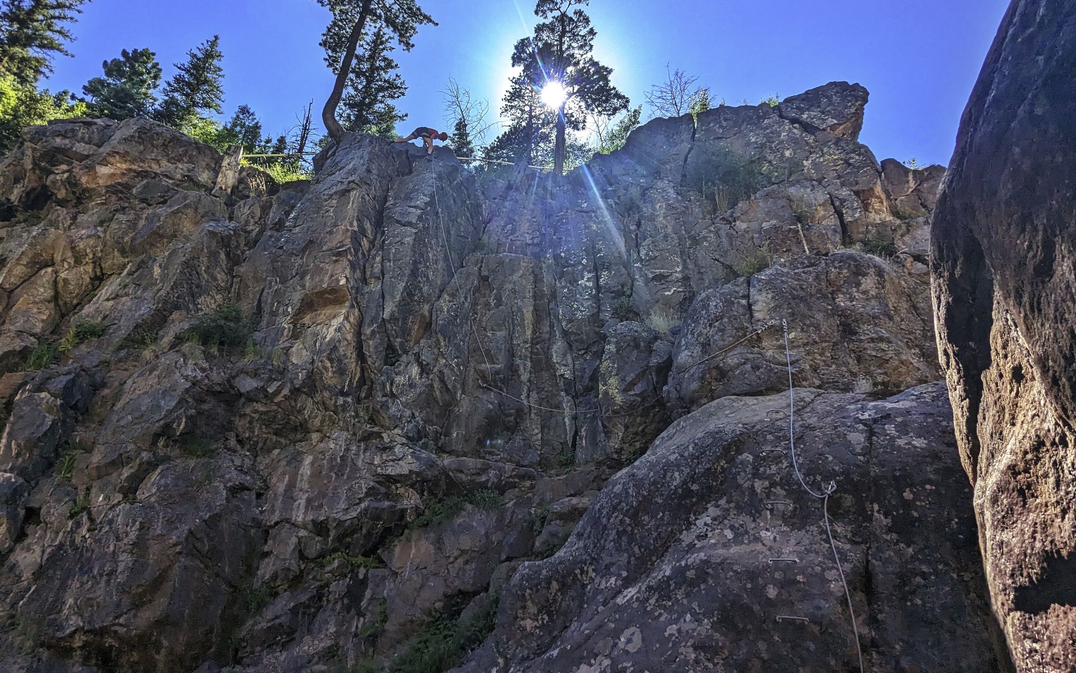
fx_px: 528
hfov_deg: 91.1
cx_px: 526
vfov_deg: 64.4
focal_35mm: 18
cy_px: 270
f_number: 2.2
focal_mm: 2.35
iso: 41
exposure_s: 1/1081
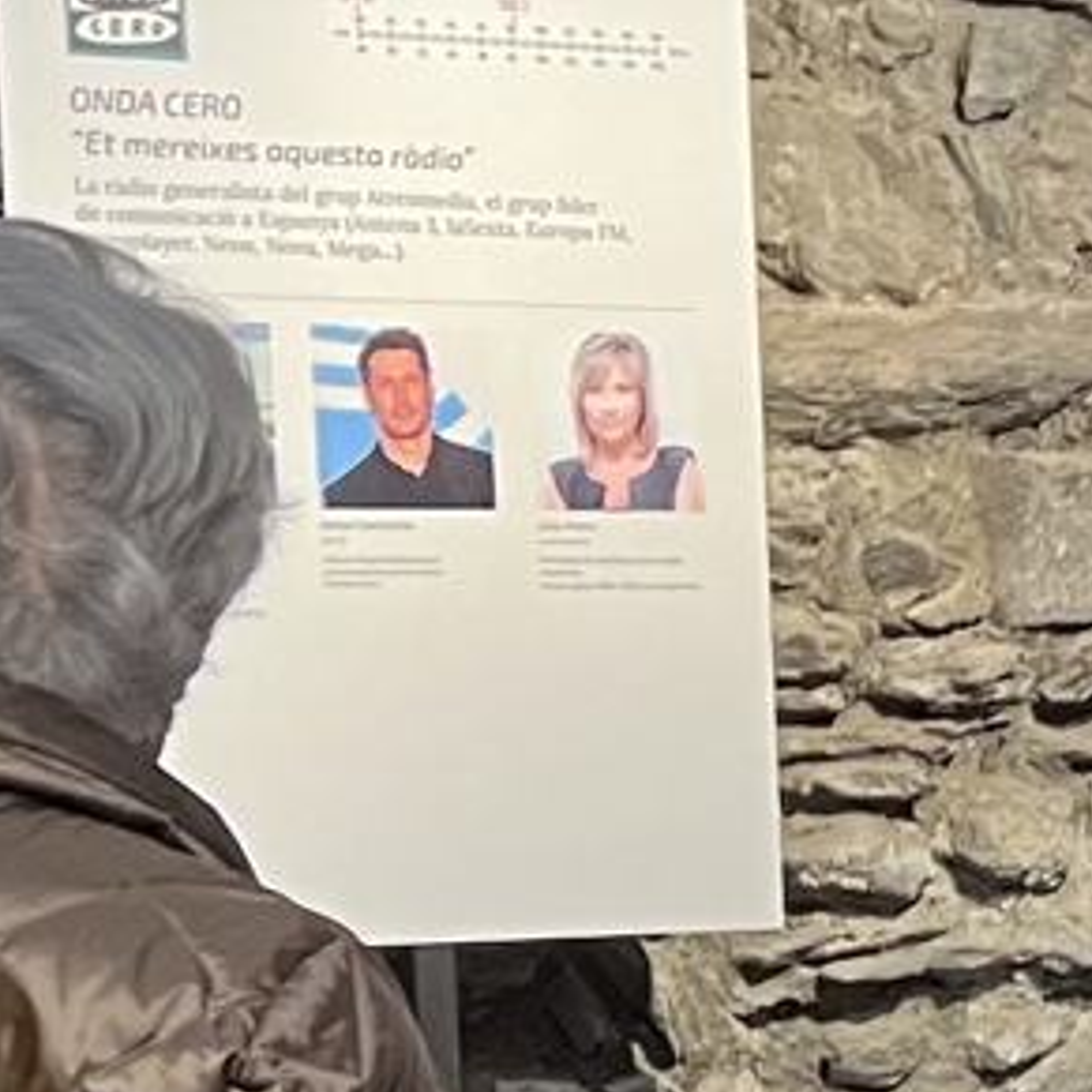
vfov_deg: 11.4
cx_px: 1869
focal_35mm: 150
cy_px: 1345
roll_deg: +0.8
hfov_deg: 11.0
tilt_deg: -9.5
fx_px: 5354
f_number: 1.5
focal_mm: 5.7
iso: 250
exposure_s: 1/59
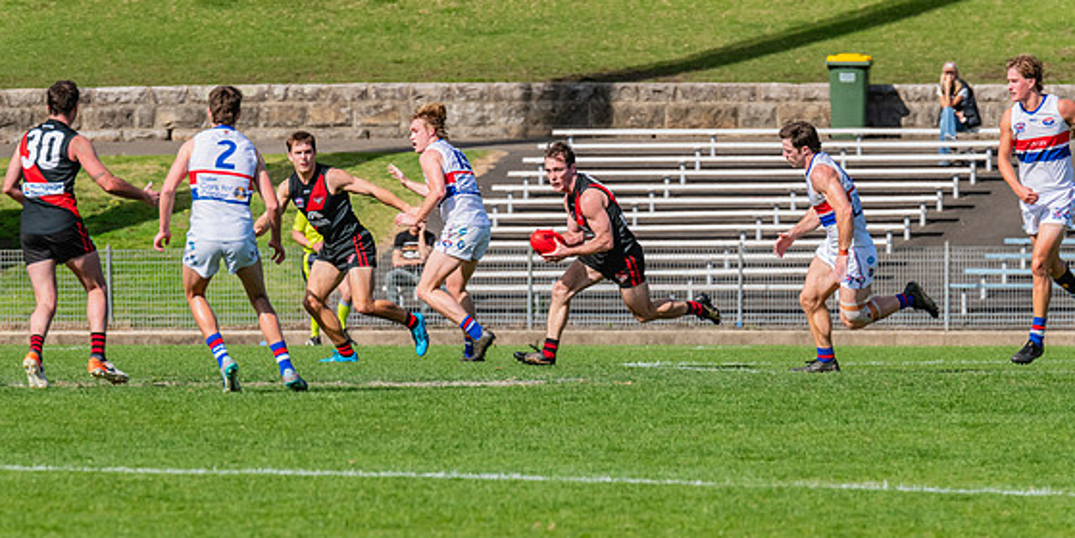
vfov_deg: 2.3
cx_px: 531
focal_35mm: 484
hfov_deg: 4.6
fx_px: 13449
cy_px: 312
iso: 800
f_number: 11
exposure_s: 1/1600
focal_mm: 420
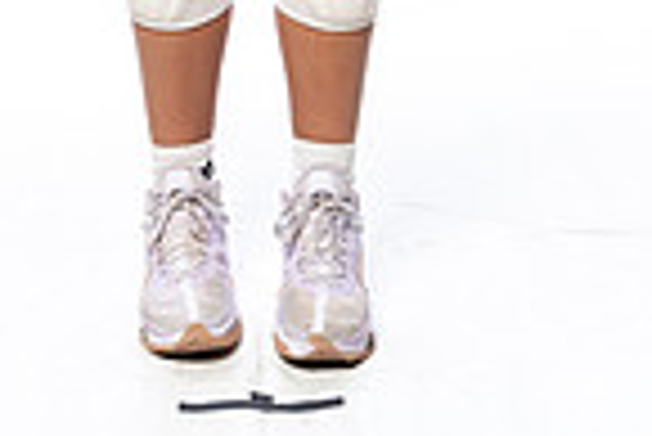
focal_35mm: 155
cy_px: -571
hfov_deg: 13.2
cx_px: 234
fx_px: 2810
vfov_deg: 8.2
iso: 640
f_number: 5.6
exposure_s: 1/250
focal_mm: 50
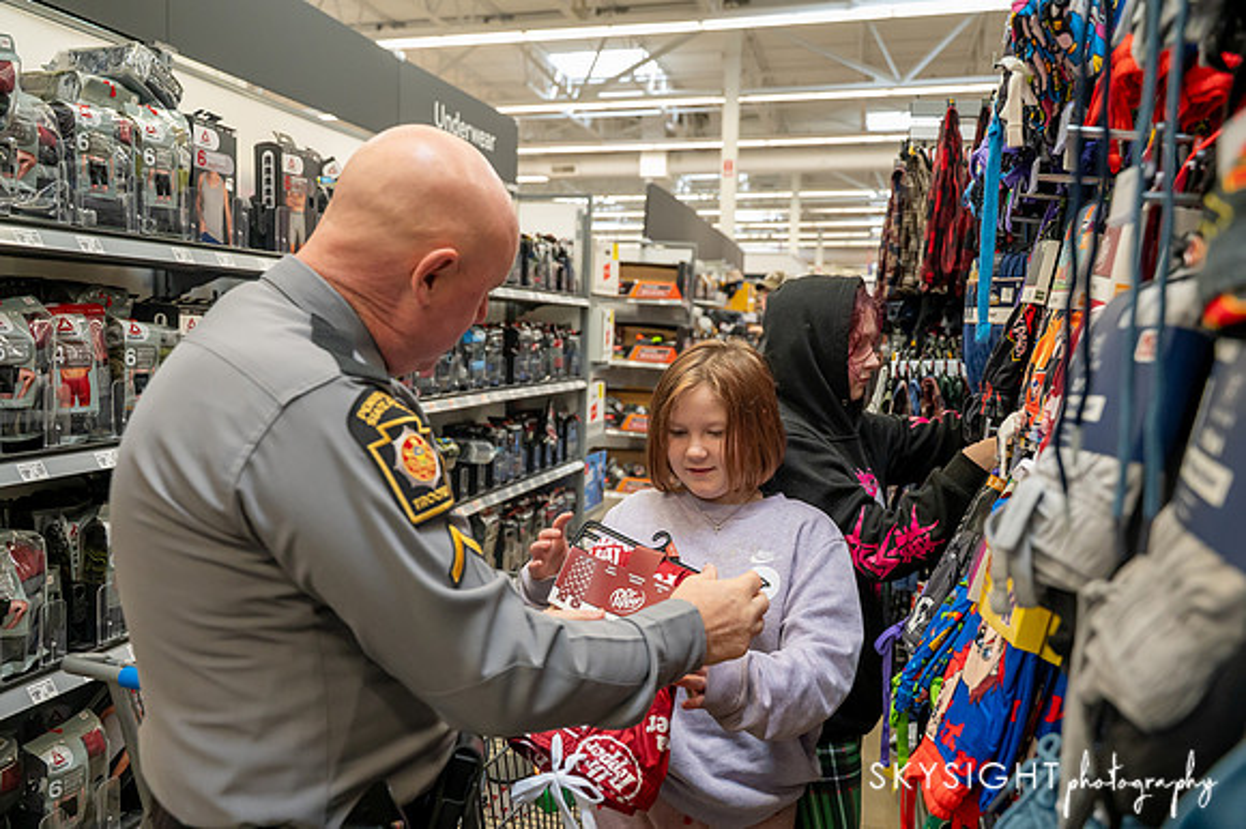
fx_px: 989
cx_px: 623
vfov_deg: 45.5
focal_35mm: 29
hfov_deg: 64.4
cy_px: 414
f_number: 3.5
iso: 3200
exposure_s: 1/320
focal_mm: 28
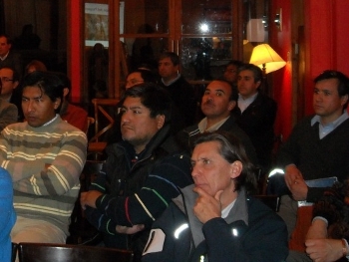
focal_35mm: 35
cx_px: 174
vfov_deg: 40.7
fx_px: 353
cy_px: 131
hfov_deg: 52.6
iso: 400
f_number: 2.8
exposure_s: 1/60
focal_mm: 5.7
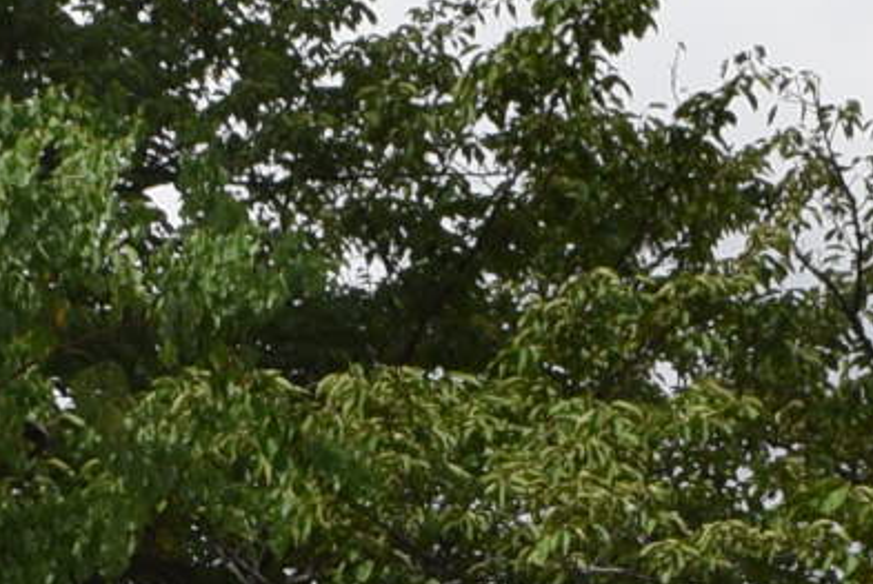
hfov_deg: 8.2
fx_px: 6093
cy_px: 1392
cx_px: 564
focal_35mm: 251
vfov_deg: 5.3
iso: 200
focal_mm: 22
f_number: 9
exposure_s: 1/320
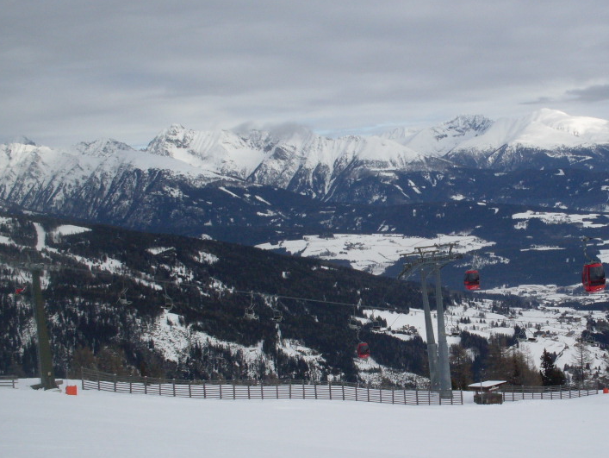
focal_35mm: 55
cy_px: 254
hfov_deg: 34.4
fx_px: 968
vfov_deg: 26.6
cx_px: 430
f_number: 8.4
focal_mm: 6.3
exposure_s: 1/350
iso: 80
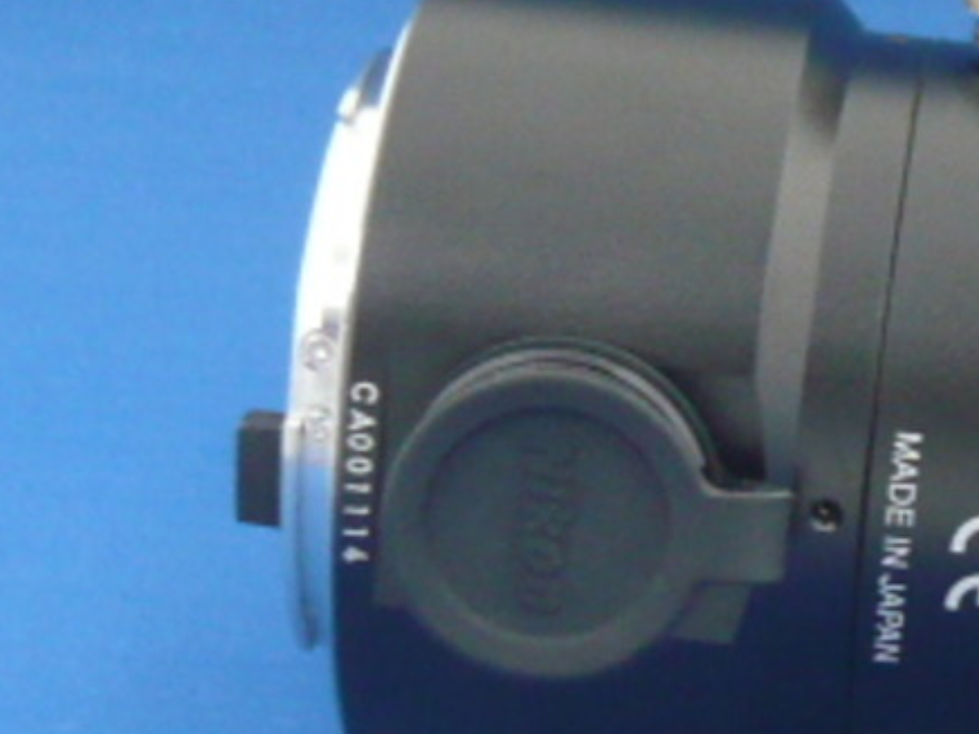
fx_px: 4129
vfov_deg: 10.2
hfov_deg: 13.2
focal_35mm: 146
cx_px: 1177
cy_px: 476
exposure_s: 1/25
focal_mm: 5.5
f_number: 3.1
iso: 200
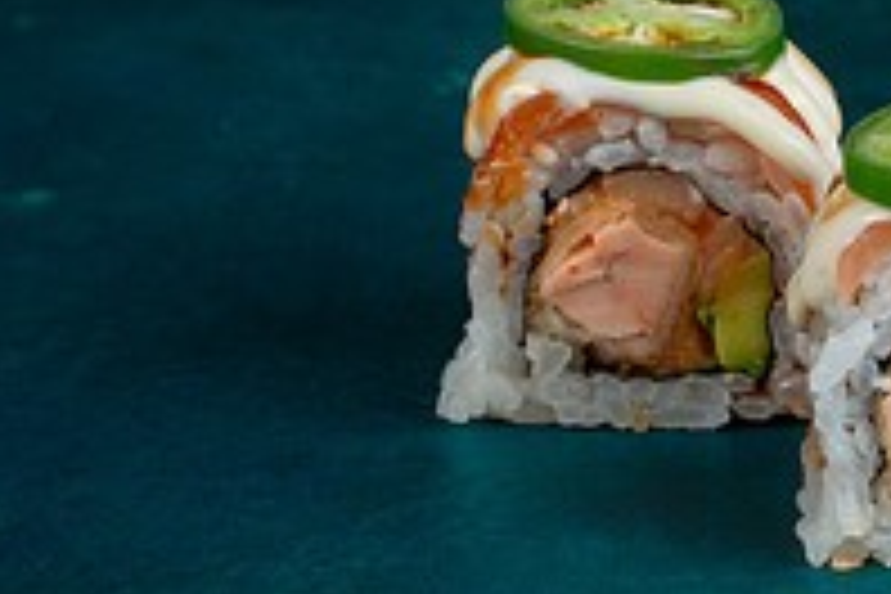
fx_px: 3885
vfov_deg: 8.7
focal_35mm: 157
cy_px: 280
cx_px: 1003
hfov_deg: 12.8
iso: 250
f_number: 10
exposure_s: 1/250
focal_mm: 50
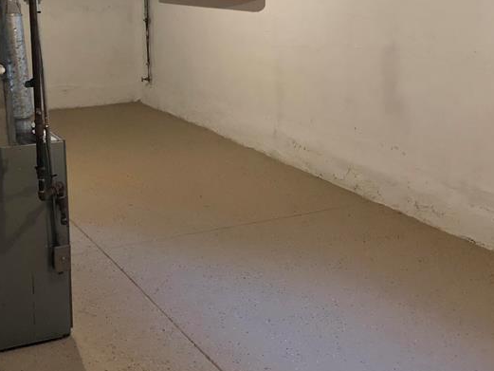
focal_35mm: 57
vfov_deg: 25.6
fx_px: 814
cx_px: 233
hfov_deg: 33.8
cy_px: 135
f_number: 1.8
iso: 100
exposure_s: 1/4
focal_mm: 3.99
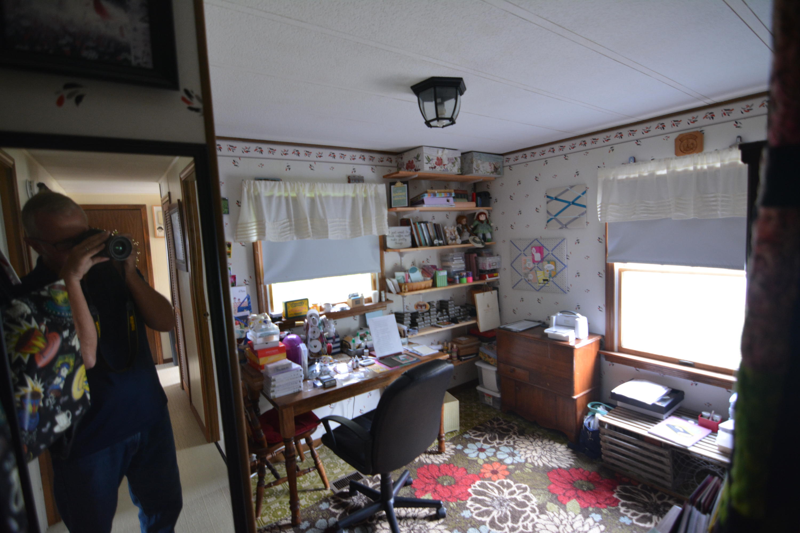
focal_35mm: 16
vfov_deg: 72.1
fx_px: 367
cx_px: 400
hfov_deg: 95.0
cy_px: 266
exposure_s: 1/40
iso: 800
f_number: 3.2
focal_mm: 11
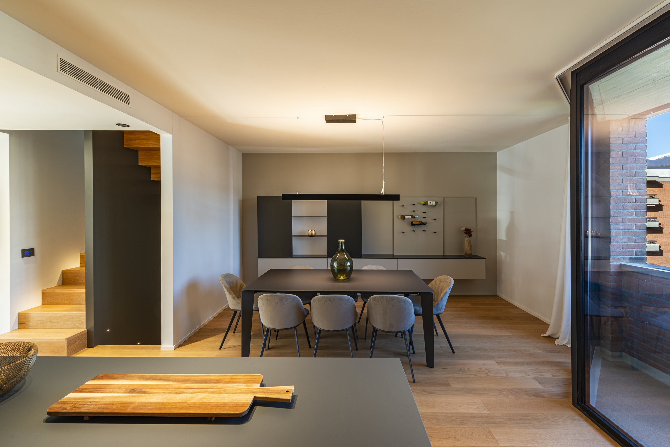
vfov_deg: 81.2
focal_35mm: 14
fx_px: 261
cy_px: 224
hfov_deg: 104.3
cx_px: 335
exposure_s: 1/3
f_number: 9
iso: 100
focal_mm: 14
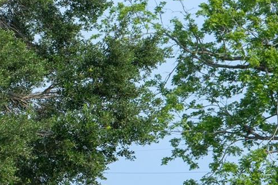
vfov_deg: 5.8
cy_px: 137
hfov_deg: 8.3
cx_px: -220
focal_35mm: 238
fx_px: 1838
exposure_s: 1/200
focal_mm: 38
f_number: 9
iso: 100
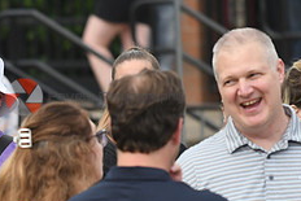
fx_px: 6266
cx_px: -22
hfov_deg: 2.7
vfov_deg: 1.8
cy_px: 178
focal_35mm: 749
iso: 1000
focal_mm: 200
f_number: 4
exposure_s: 1/1000
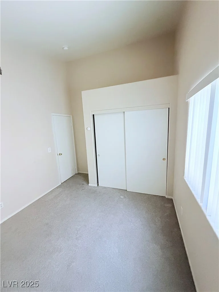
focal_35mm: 14
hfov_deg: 85.7
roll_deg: +3.1
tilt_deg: -9.4
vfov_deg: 102.1
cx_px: 110
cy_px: 146
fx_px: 118
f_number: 2.2
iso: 800
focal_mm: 2.22
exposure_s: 1/60
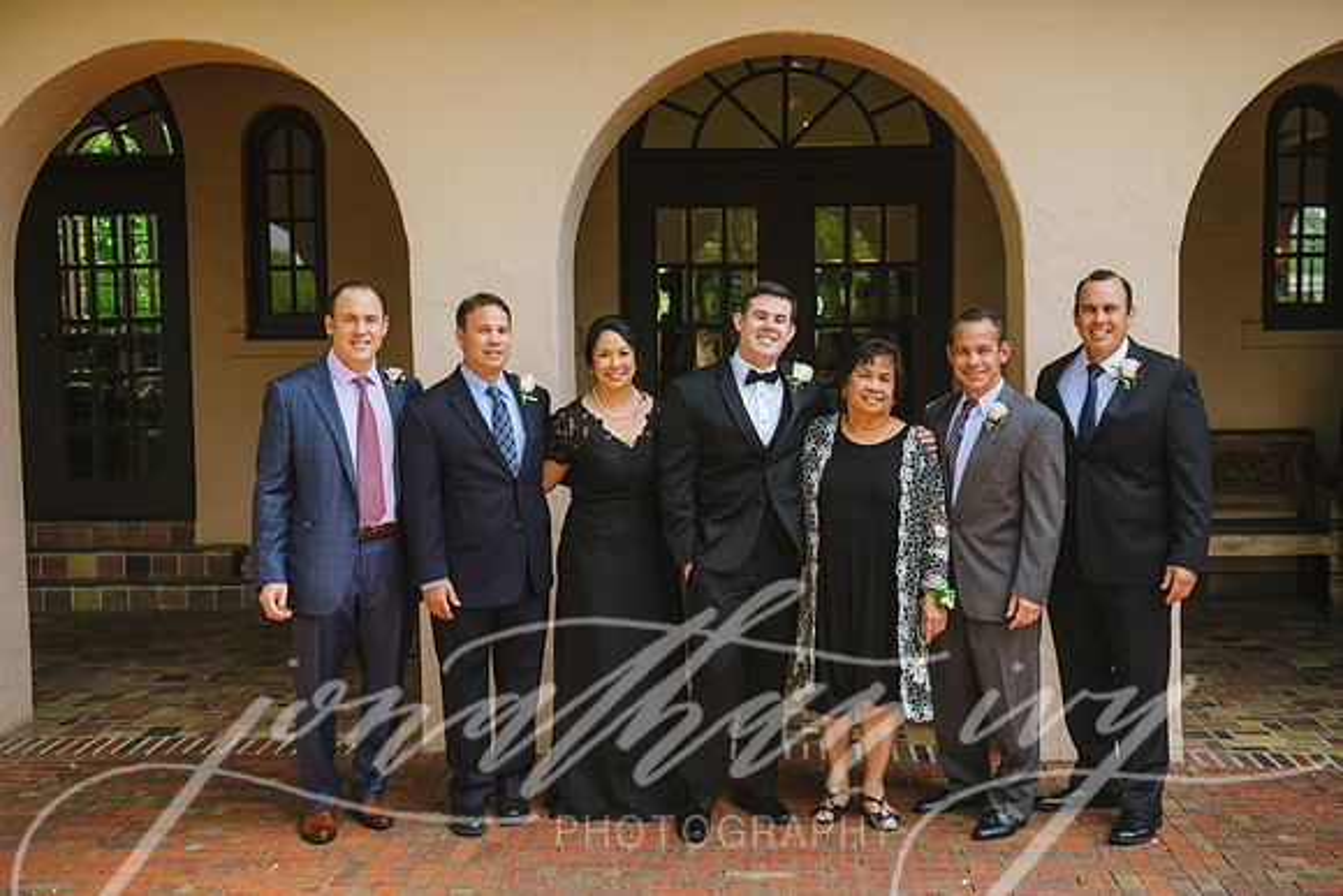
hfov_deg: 43.6
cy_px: 448
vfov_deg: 29.9
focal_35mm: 45
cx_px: 672
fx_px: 1679
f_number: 4
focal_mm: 45
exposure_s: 1/320
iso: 250
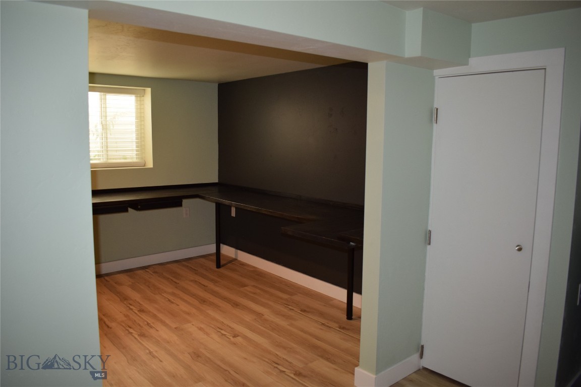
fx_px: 436
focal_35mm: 27
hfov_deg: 67.4
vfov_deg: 47.9
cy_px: 194
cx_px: 290
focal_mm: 18
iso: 800
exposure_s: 1/80
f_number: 4.5
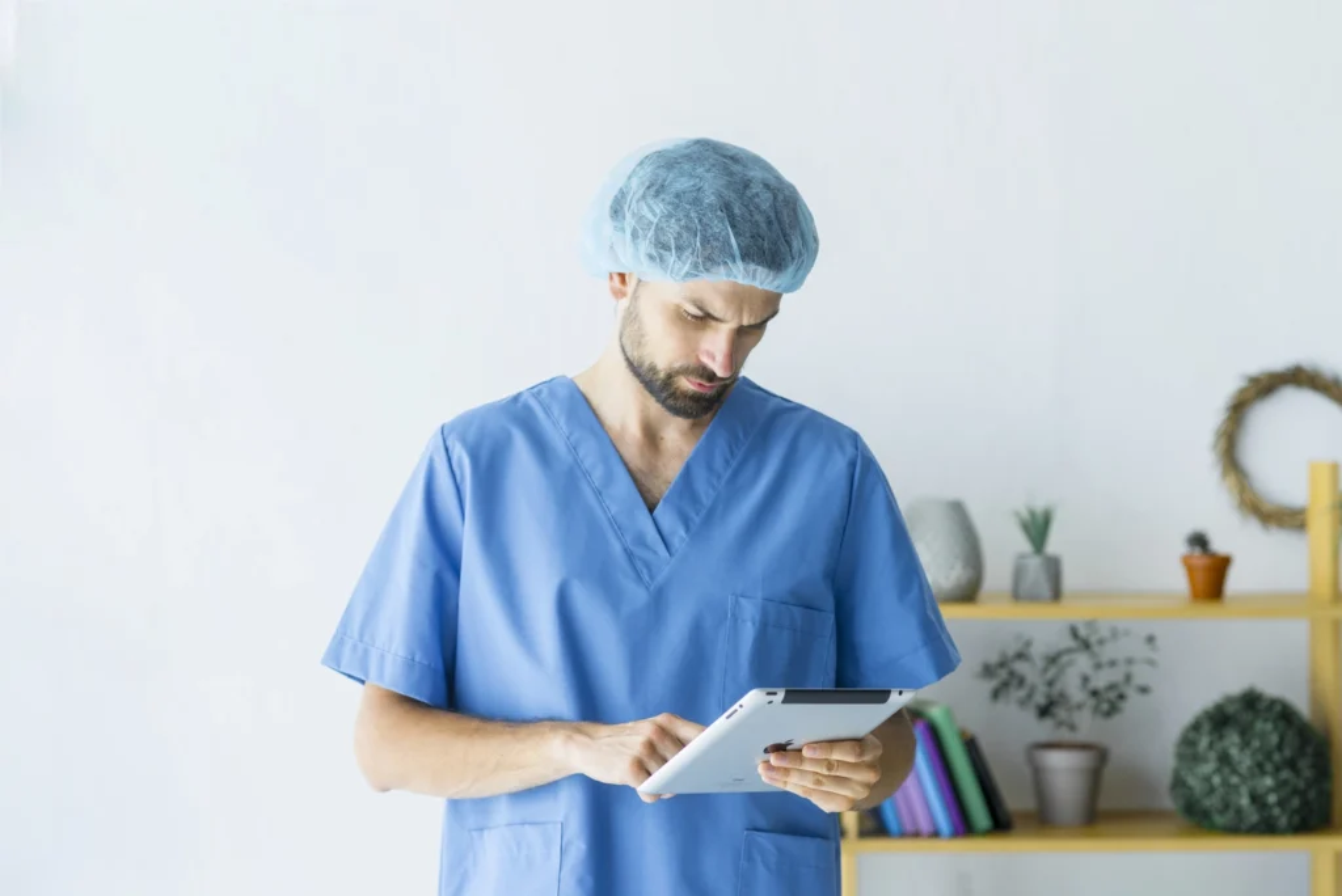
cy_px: 448
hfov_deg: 23.9
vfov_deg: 16.1
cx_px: 671
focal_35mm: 85
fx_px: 3170
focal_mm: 85
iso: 400
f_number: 3.5
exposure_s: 1/400
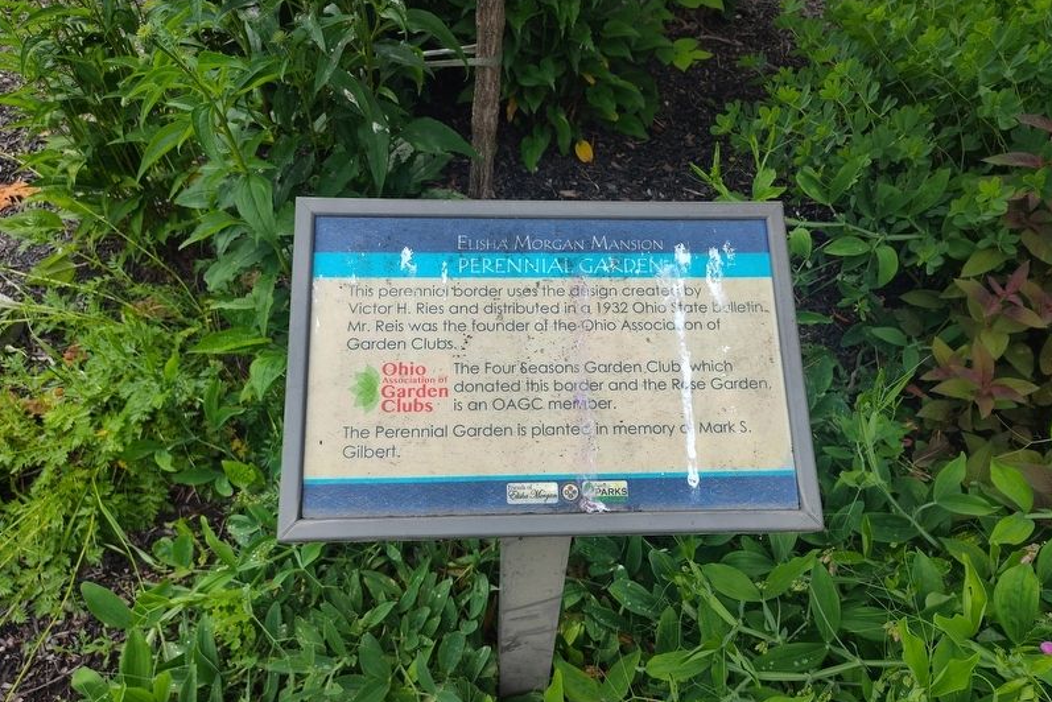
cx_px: 527
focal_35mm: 24
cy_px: 383
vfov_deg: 53.1
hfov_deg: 73.7
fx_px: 702
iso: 100
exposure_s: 1/476
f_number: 1.8
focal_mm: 5.56
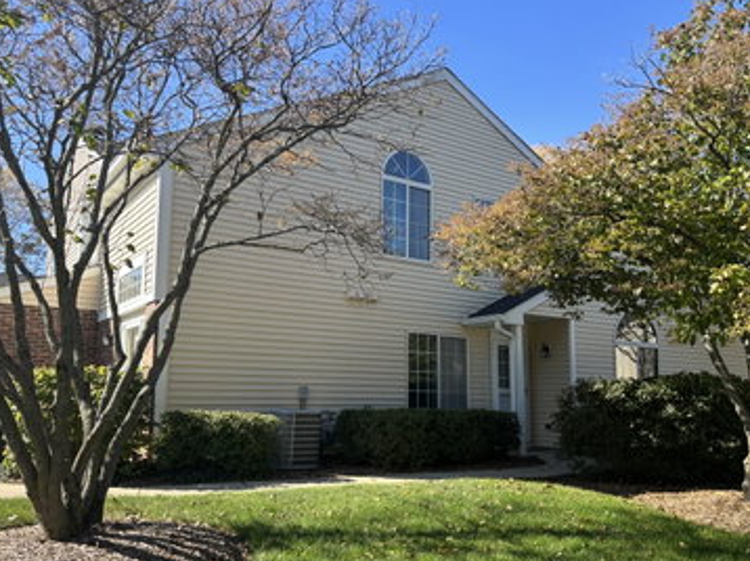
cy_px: 308
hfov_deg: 58.4
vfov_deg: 45.3
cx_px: 389
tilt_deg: +8.9
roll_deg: -0.4
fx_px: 671
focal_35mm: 31
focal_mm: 5.96
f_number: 1.6
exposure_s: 1/1080
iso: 50
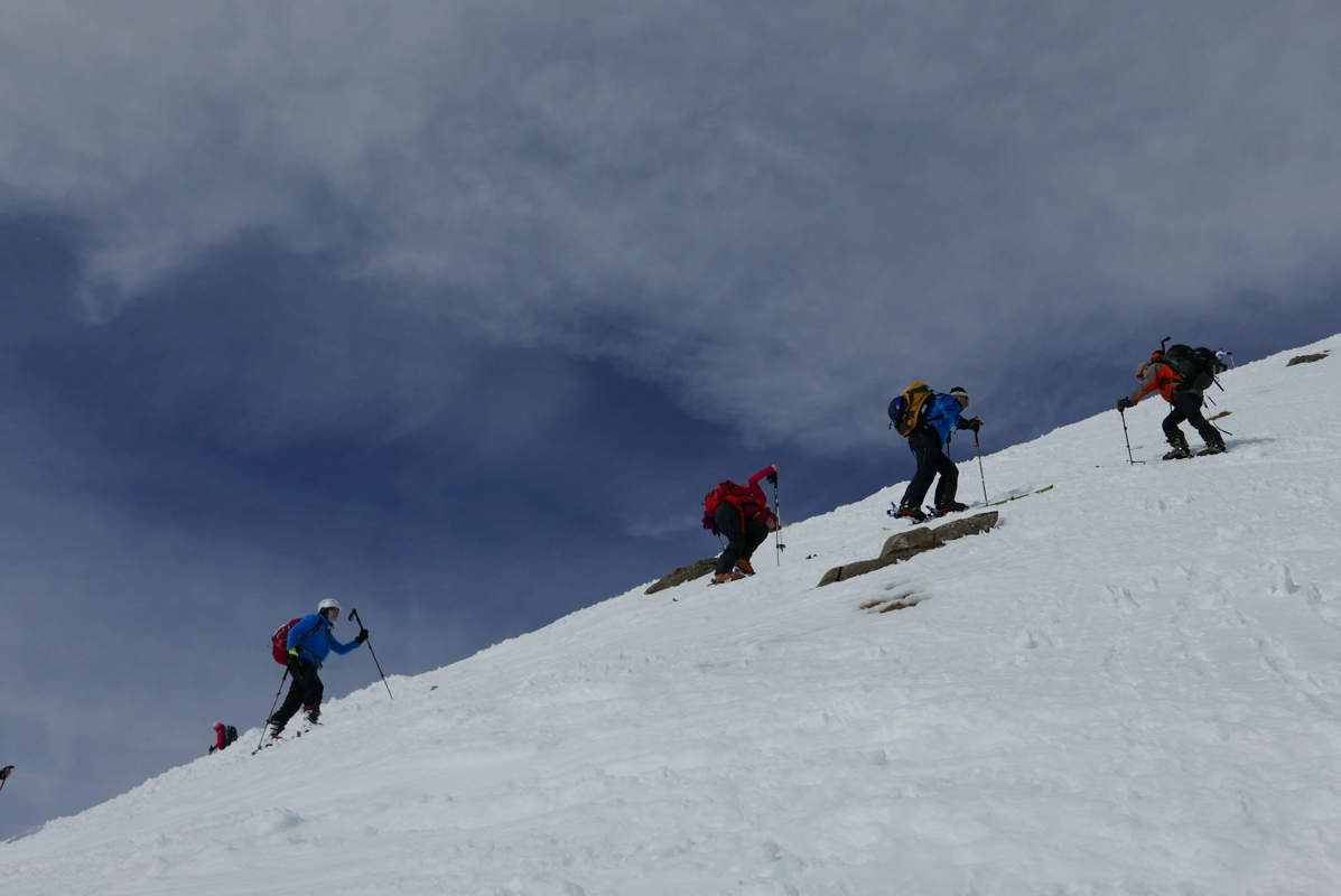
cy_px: 448
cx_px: 670
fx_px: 1416
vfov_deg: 35.1
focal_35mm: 38
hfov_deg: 50.7
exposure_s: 1/3200
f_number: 5.6
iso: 200
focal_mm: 17.2
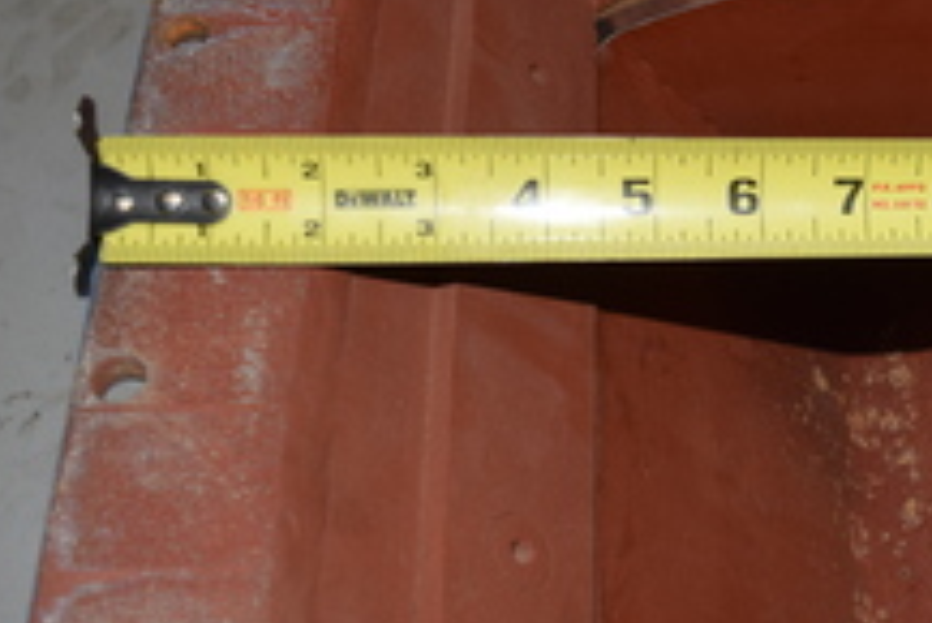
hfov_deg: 27.0
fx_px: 1787
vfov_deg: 19.8
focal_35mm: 69
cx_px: 1009
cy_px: 354
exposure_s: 1/60
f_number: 8
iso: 100
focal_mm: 20
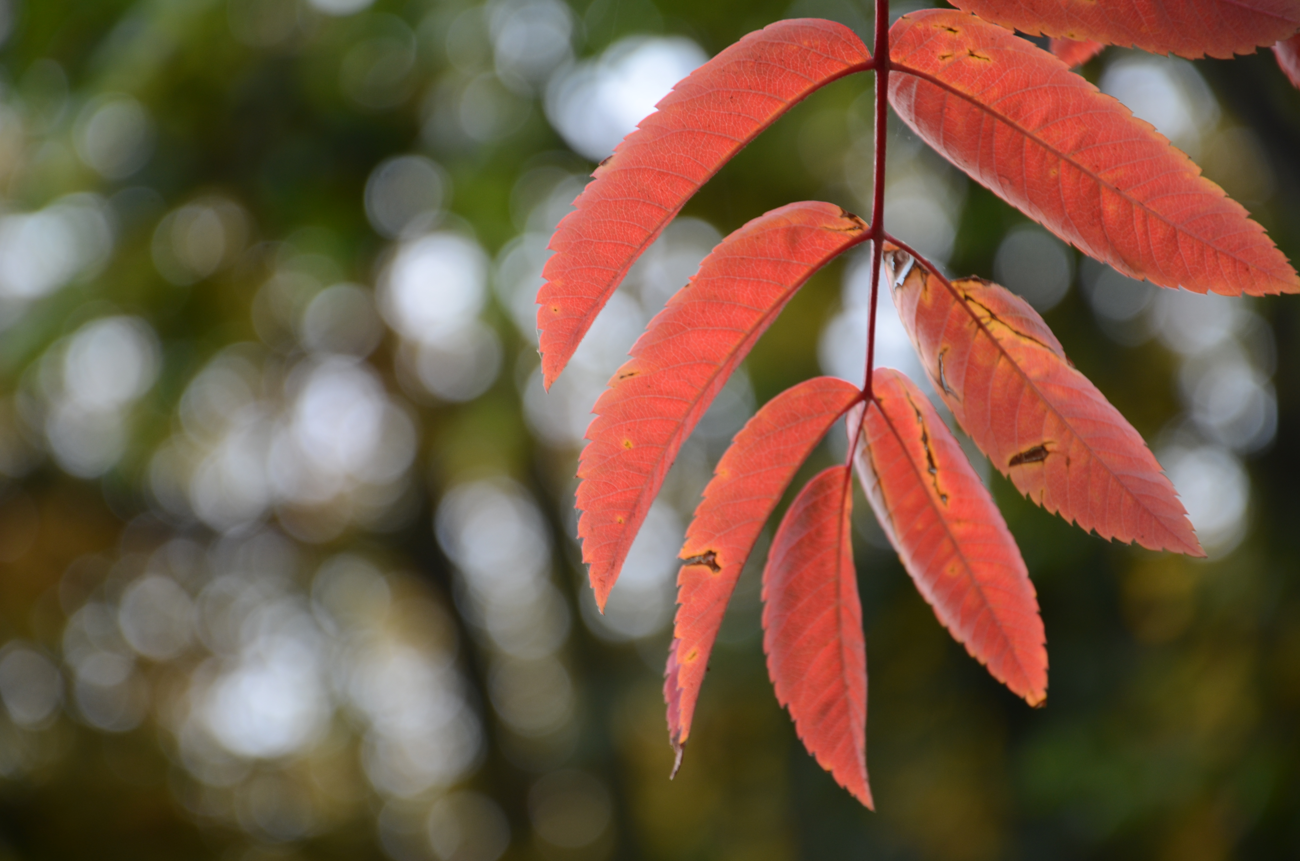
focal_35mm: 158
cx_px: 650
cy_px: 430
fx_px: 5676
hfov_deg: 13.1
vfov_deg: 8.7
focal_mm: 105
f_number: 5.6
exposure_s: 1/60
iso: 200
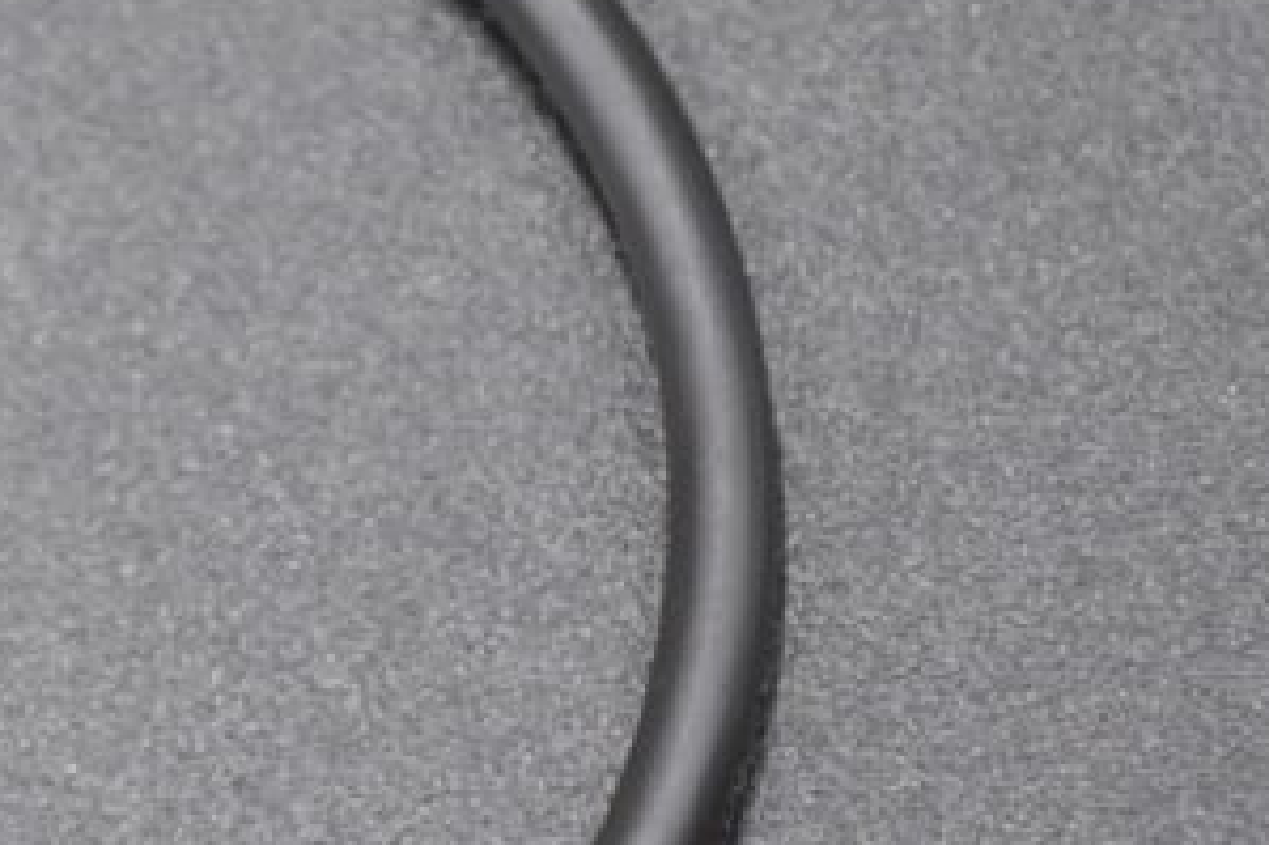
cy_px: 548
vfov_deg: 4.6
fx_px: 10604
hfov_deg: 6.8
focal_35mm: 301
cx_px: -127
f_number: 5.6
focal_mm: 50
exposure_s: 1/25
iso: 400
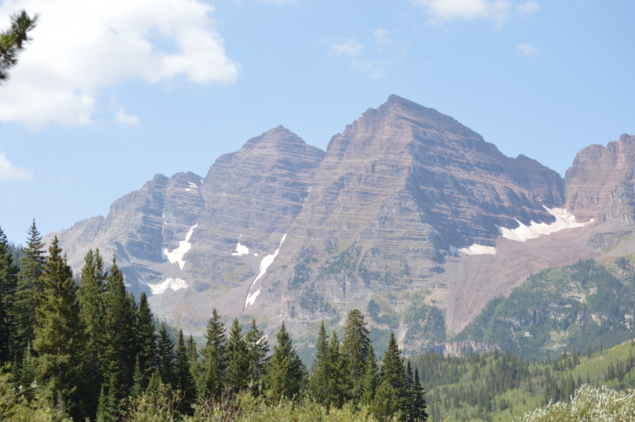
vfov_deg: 16.5
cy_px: 211
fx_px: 1454
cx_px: 318
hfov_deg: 24.6
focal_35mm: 82
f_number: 7.1
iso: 100
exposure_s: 1/200
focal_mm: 55
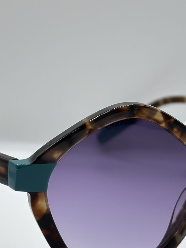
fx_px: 831
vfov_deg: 17.0
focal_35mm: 116
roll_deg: -0.5
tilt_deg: -31.9
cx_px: 94
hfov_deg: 12.8
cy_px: 111
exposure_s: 1/484
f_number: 1.78
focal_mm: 6.86
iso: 80
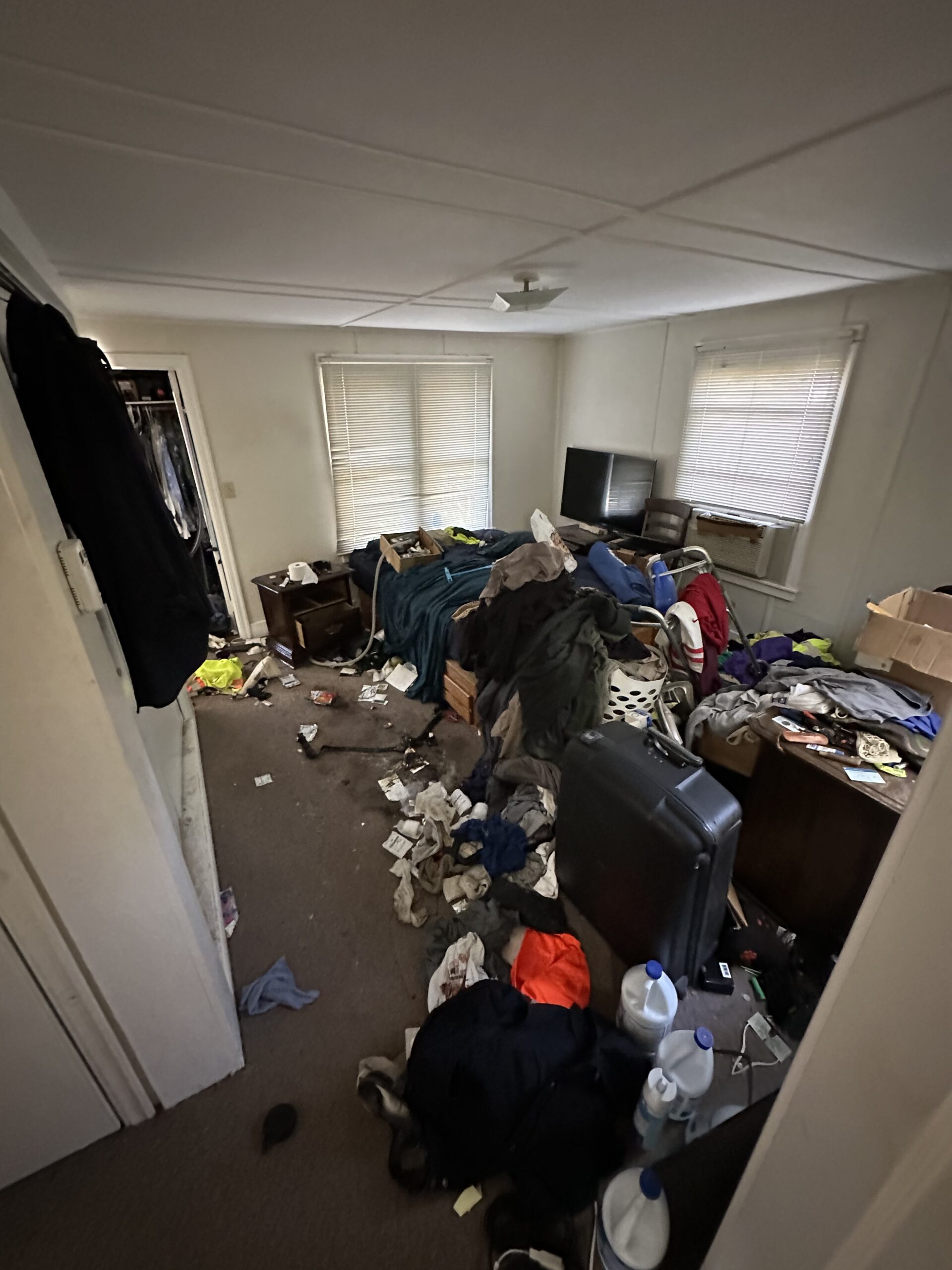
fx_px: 513
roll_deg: +1.6
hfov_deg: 85.7
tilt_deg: -22.5
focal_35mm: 14
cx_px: 476
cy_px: 635
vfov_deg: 102.1
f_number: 2.2
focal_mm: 2.22
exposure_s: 1/41
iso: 1250
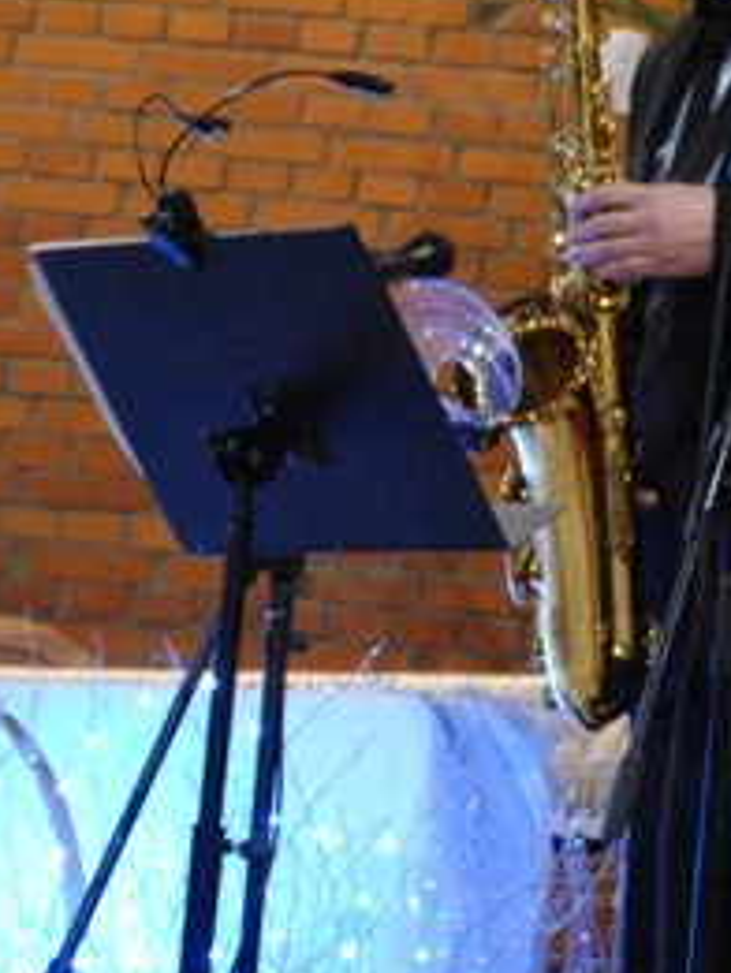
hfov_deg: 6.1
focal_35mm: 243
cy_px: 421
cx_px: 869
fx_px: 6850
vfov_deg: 8.1
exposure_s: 1/10
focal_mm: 55
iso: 1600
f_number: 5.6
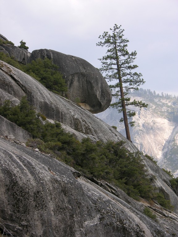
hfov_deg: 16.8
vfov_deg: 22.3
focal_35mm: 88
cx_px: 89
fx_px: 603
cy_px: 118
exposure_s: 1/185
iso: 50
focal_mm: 22.3
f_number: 3.9
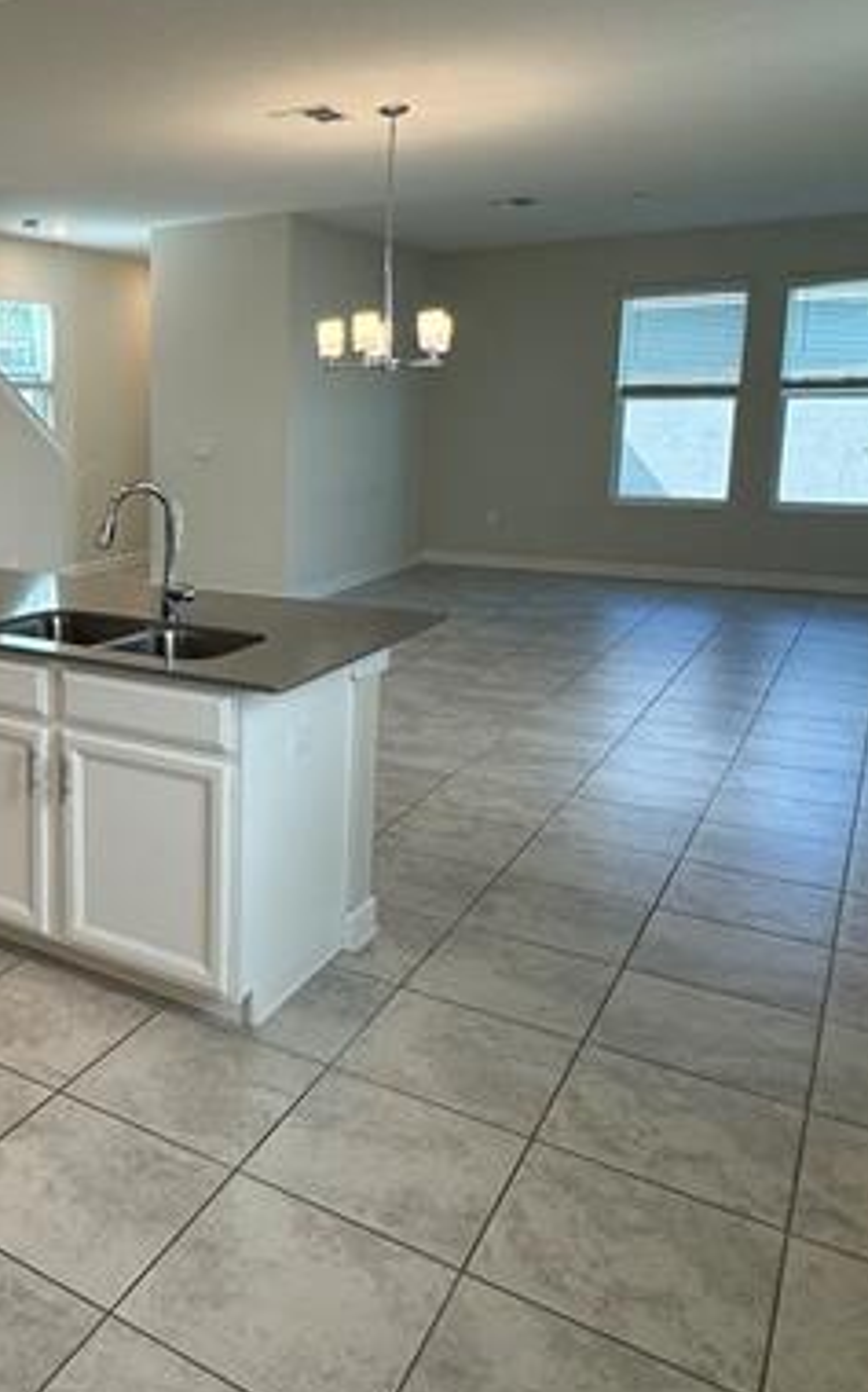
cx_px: 48
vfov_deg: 62.6
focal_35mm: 30
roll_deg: +1.4
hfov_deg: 38.2
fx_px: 1137
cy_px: 593
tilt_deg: -9.5
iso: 80
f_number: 2.2
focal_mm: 2.22
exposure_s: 1/120
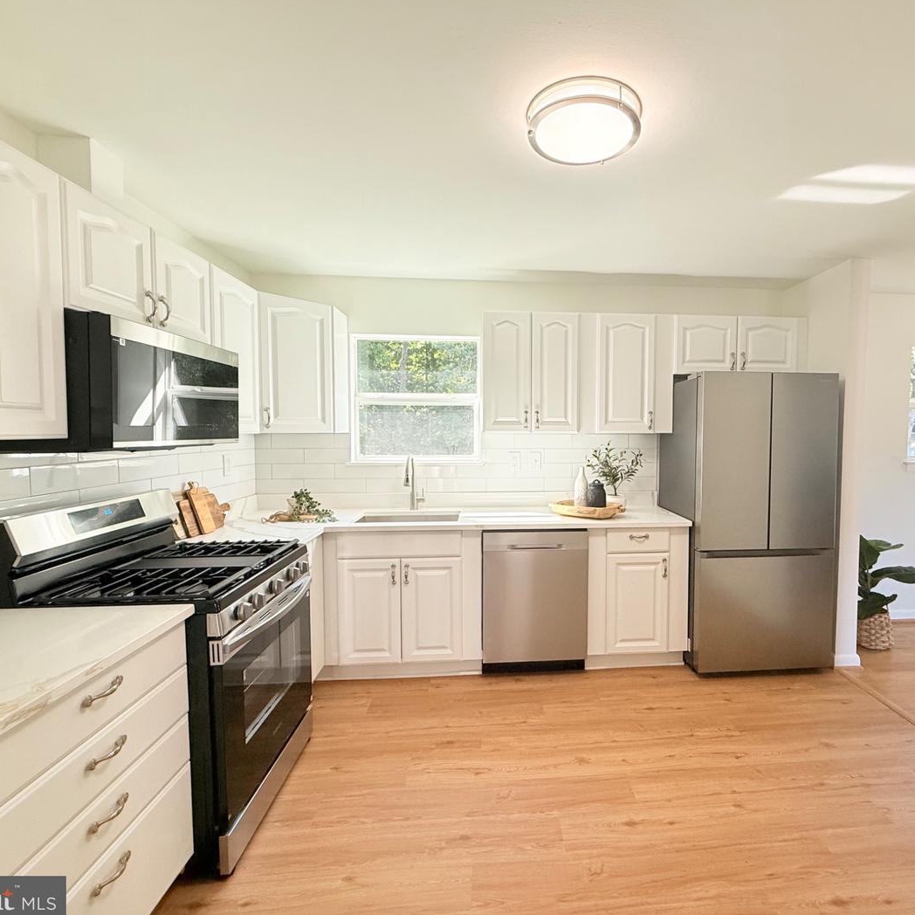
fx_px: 508
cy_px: 455
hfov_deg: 83.1
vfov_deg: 84.0
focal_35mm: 17
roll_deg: +0.0
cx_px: 541
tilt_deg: -2.5
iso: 160
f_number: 2.2
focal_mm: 2.22
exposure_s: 1/120
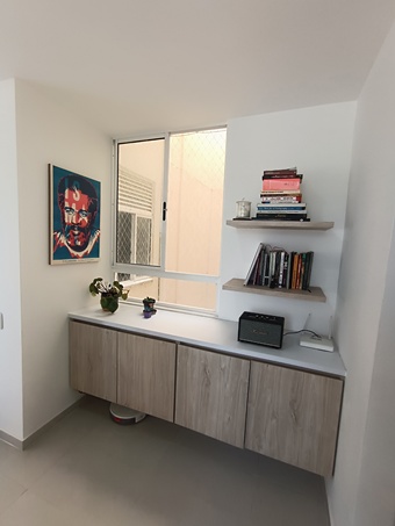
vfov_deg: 94.5
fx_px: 243
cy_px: 263
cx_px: 198
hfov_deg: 78.1
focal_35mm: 16
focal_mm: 1.66
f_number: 2.2
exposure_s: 1/100
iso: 170
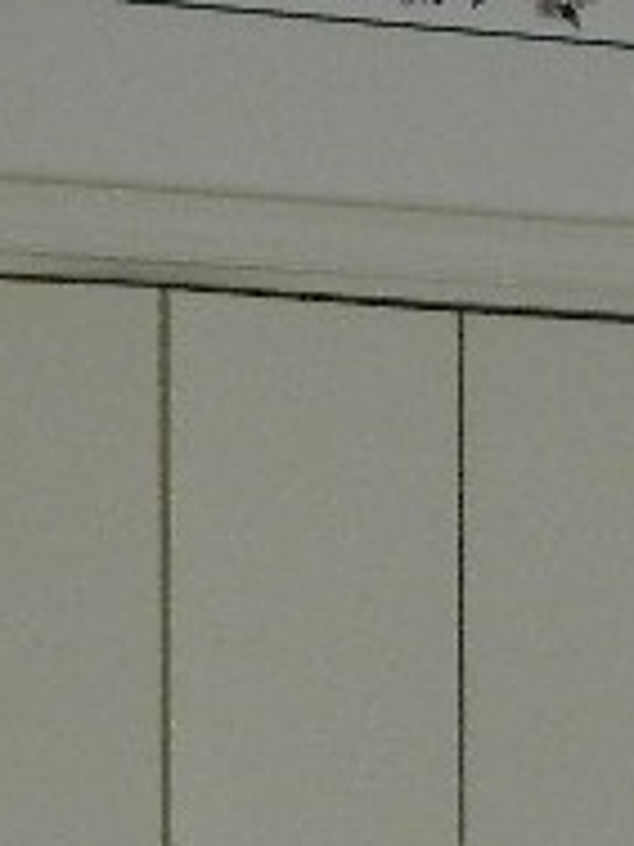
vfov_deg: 8.8
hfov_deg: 6.3
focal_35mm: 223
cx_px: 1632
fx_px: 5446
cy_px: 864
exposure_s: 1/30
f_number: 3.8
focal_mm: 7.3
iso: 381
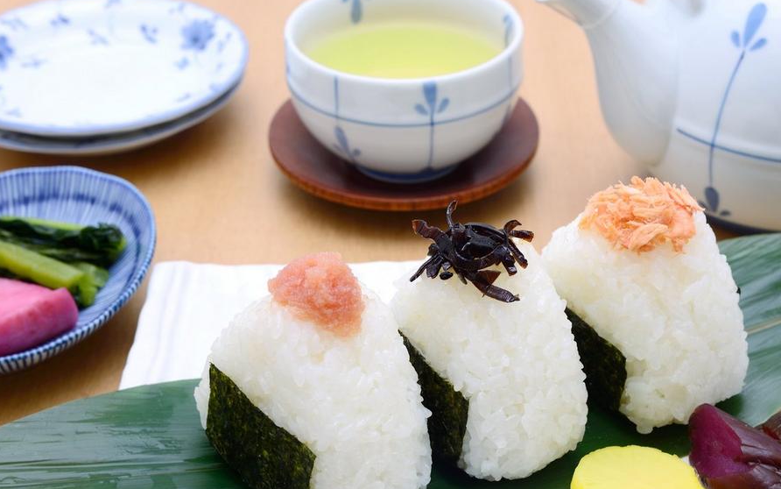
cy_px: 330
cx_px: 438
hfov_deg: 41.8
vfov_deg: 26.7
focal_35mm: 48
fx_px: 1022
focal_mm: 35
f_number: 11
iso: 100
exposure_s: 1/50
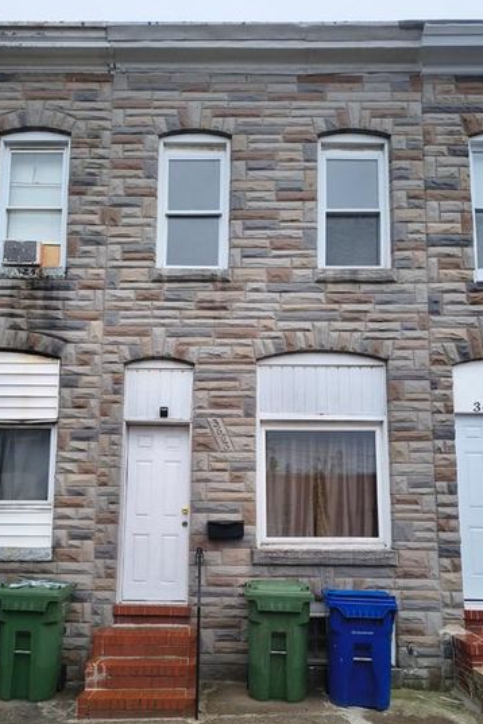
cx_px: 215
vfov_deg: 59.8
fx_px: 624
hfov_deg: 42.3
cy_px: 436
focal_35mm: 31
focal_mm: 5.56
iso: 100
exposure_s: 1/1271
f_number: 1.8
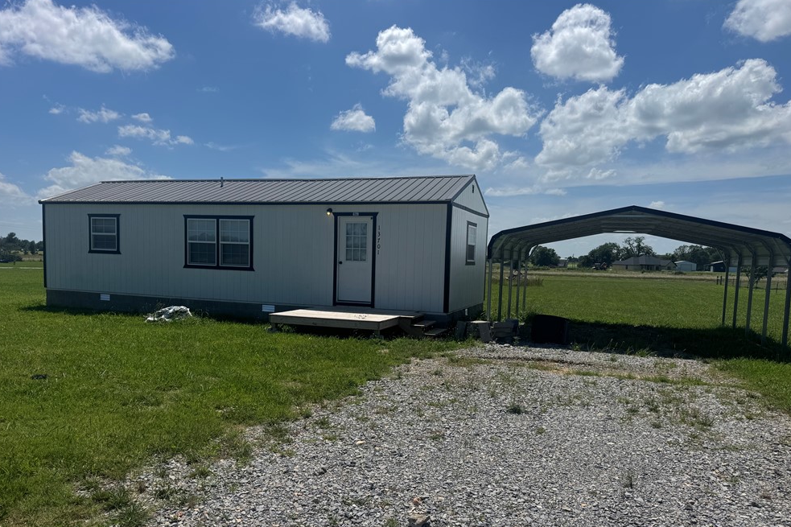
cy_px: 303
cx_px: 388
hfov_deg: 69.4
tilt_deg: -4.5
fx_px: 571
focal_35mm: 26
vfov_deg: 49.4
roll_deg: -1.1
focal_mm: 6.76
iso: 80
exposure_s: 1/9009
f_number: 1.78
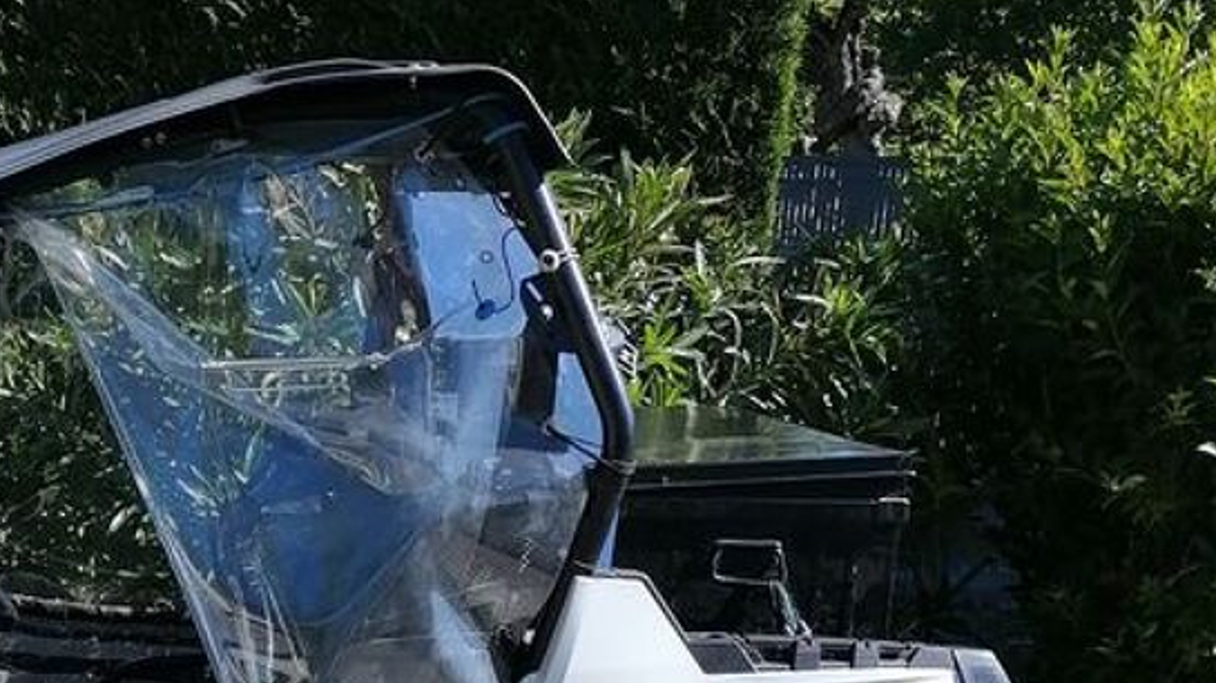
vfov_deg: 16.1
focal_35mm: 72
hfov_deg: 28.3
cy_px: 805
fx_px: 2321
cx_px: 127
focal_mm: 5.4
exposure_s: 1/947
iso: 50
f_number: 1.8
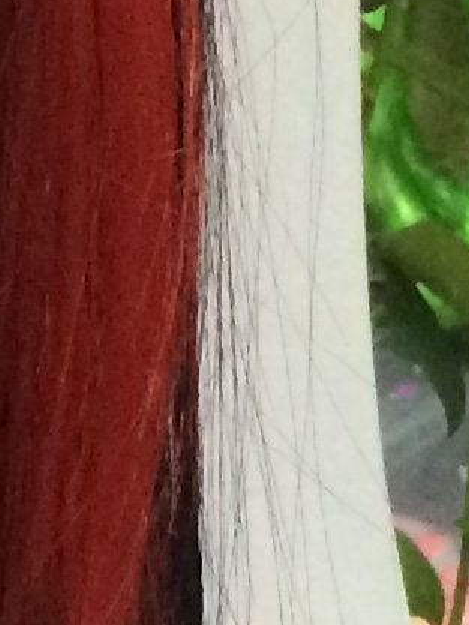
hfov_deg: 6.2
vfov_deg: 8.7
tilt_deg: -14.2
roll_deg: +4.6
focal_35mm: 227
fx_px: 4099
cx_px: -755
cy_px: 399
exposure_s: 1/30
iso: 250
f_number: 2.2
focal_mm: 4.15
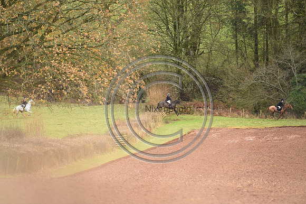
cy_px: 102
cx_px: 153
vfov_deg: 6.9
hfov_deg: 10.3
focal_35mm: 200
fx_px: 1699
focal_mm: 200
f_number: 3.5
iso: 1400
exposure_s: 1/1000
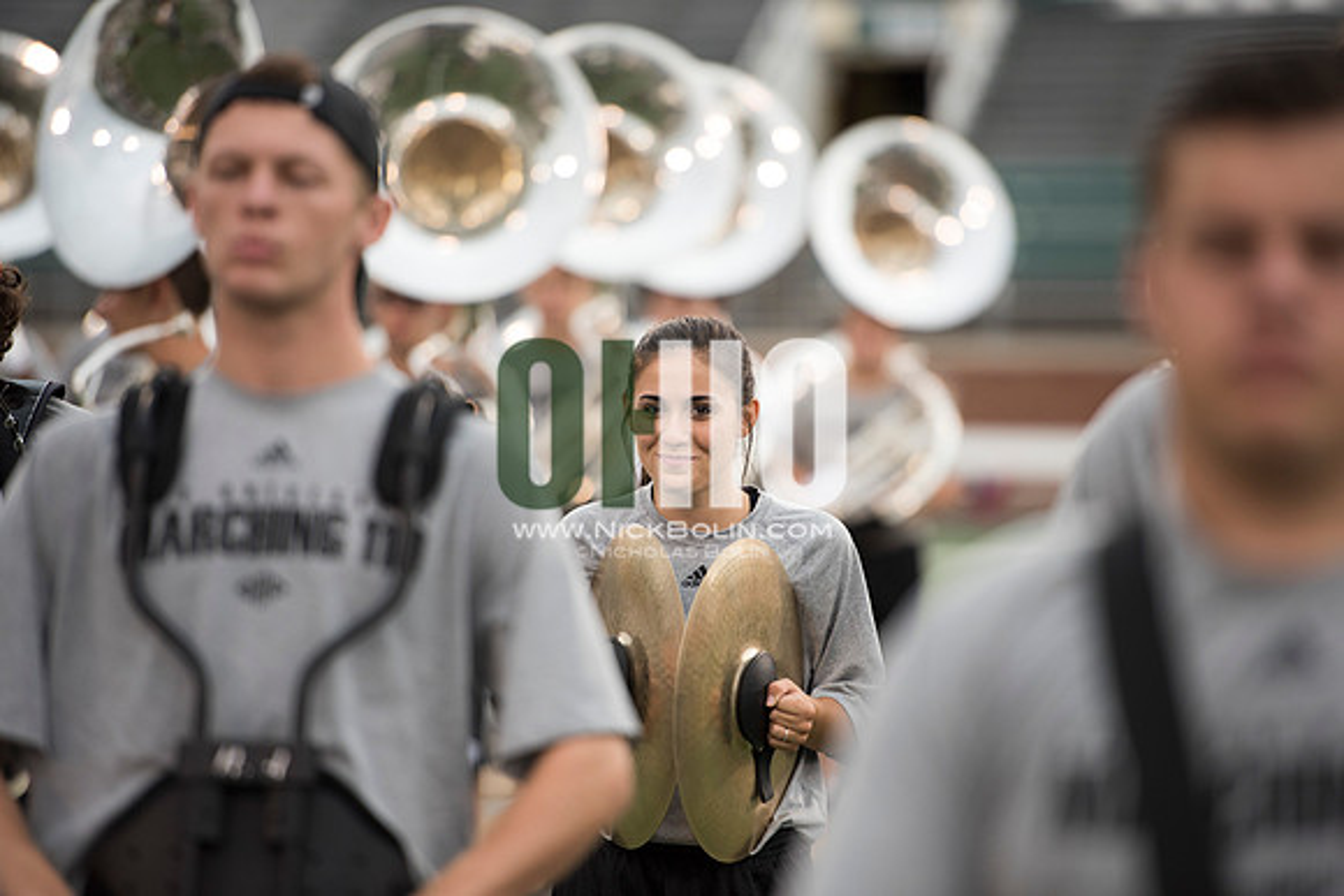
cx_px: 672
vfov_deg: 6.9
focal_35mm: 200
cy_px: 448
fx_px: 7468
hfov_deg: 10.3
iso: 1000
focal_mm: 200
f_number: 2.8
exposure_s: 1/1250
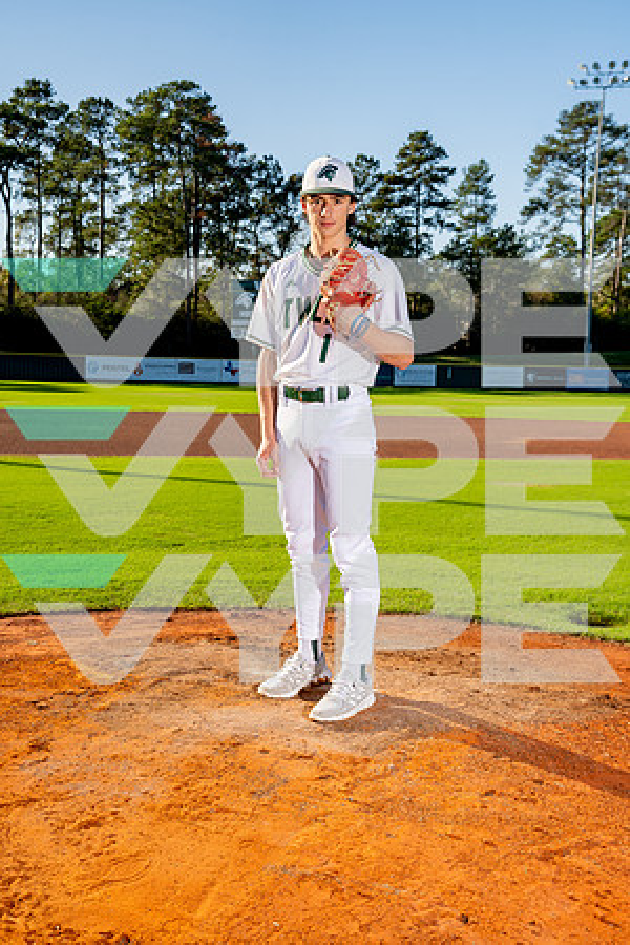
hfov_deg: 28.6
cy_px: 472
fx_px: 1234
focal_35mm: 47
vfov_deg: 41.9
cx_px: 315
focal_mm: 47
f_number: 6.3
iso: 100
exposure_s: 1/250
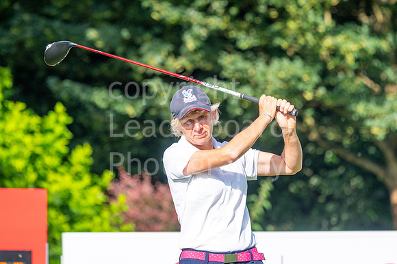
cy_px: 143
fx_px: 5755
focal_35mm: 522
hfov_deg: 4.0
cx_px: 196
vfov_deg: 2.6
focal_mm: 300
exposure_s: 1/1250
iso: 200
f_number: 5
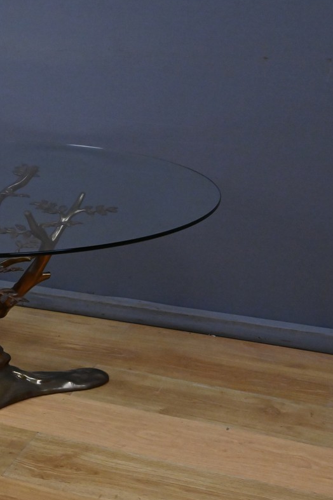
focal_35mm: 64
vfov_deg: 31.4
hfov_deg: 20.6
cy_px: 249
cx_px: 4
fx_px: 889
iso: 8000
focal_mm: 42
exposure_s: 1/100
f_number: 14
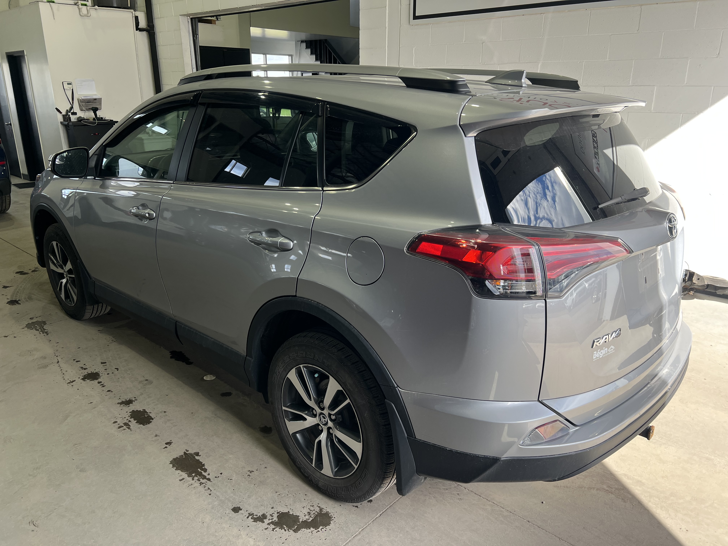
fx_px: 547
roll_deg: -0.8
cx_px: 364
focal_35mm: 26
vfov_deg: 53.1
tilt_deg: -17.9
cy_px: 273
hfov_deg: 67.3
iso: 50
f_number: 1.5
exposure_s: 1/422
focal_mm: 5.7
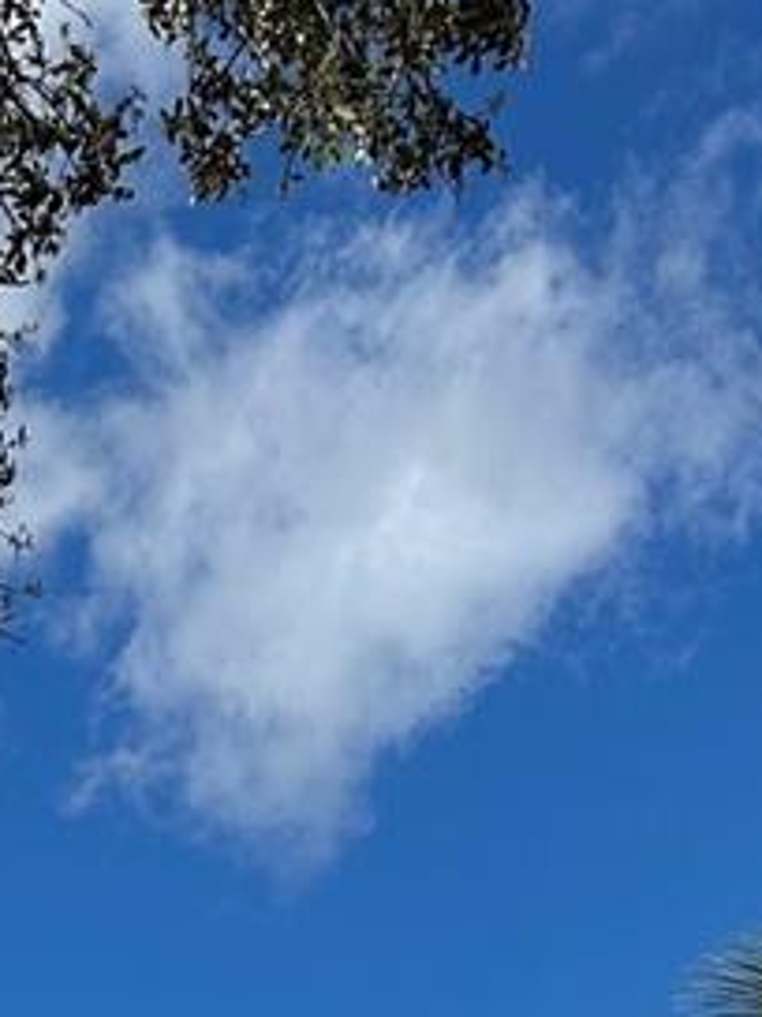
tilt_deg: +3.3
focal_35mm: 106
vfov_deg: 15.0
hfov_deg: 13.7
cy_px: 2064
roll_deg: +1.2
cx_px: -71
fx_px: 3111
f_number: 1.78
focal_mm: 6.86
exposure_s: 1/8197
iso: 80
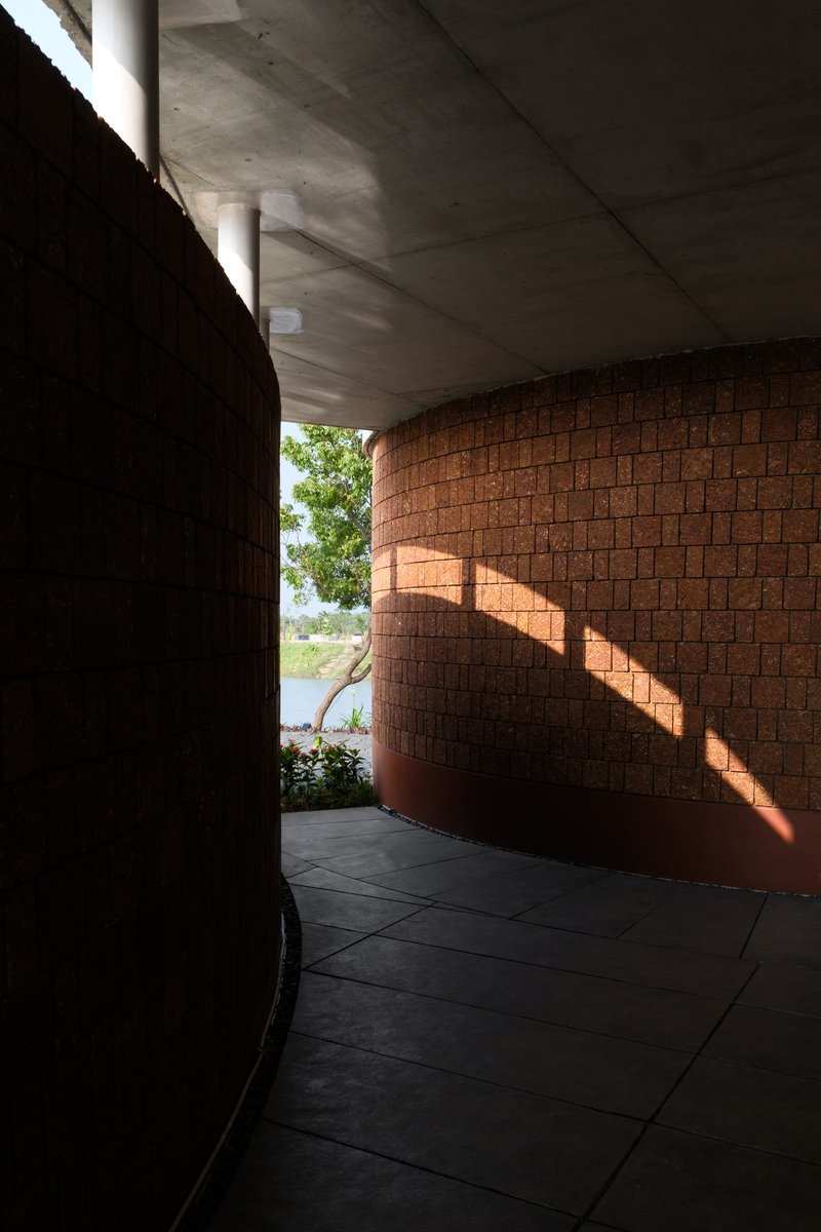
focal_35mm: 27
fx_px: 924
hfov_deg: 47.9
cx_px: 410
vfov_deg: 67.4
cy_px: 616
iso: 125
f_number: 8
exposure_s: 1/25
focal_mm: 18
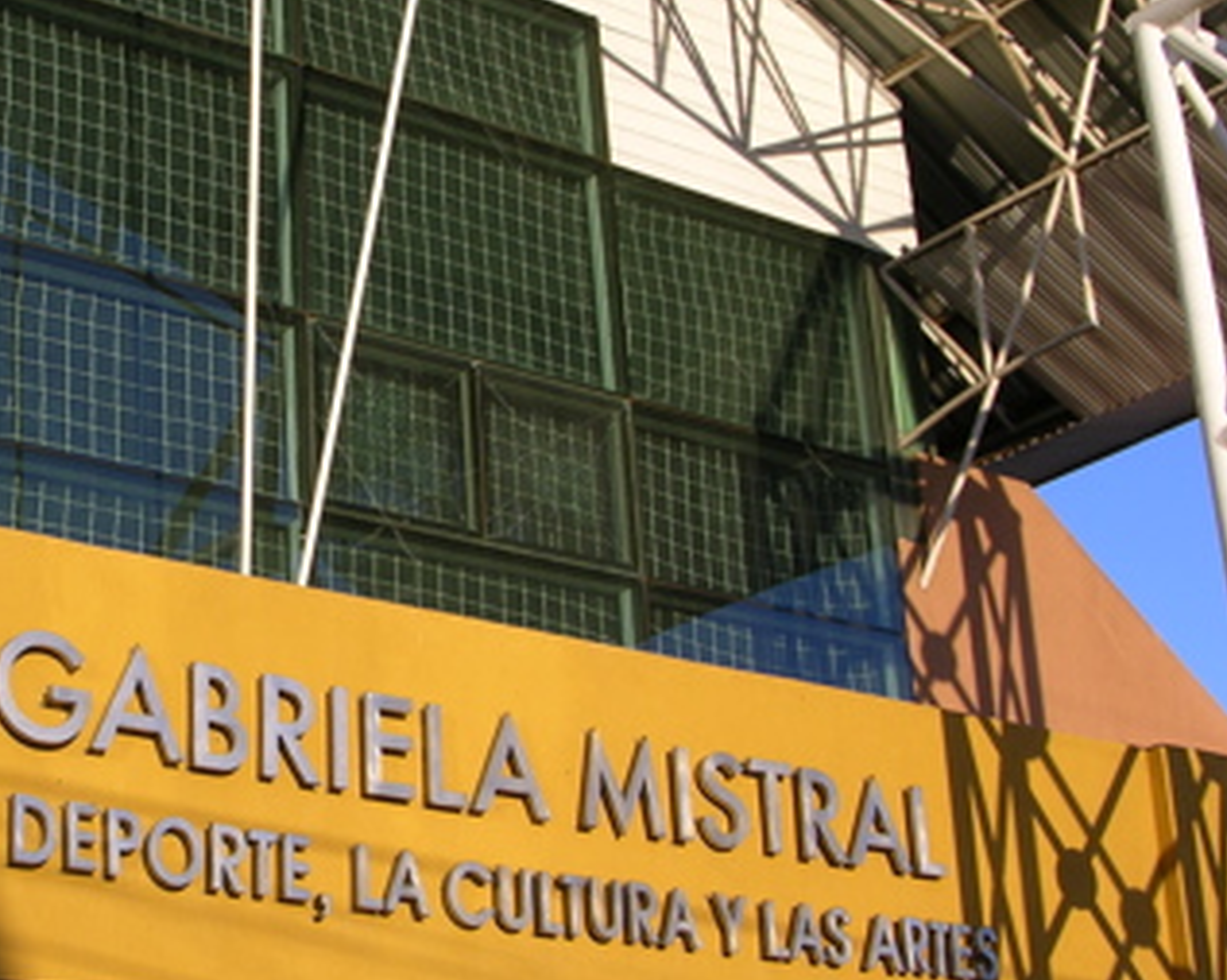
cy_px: 531
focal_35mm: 69
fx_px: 2503
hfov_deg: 26.9
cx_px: 209
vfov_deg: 22.1
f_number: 5
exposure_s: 1/132
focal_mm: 8.9
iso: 50
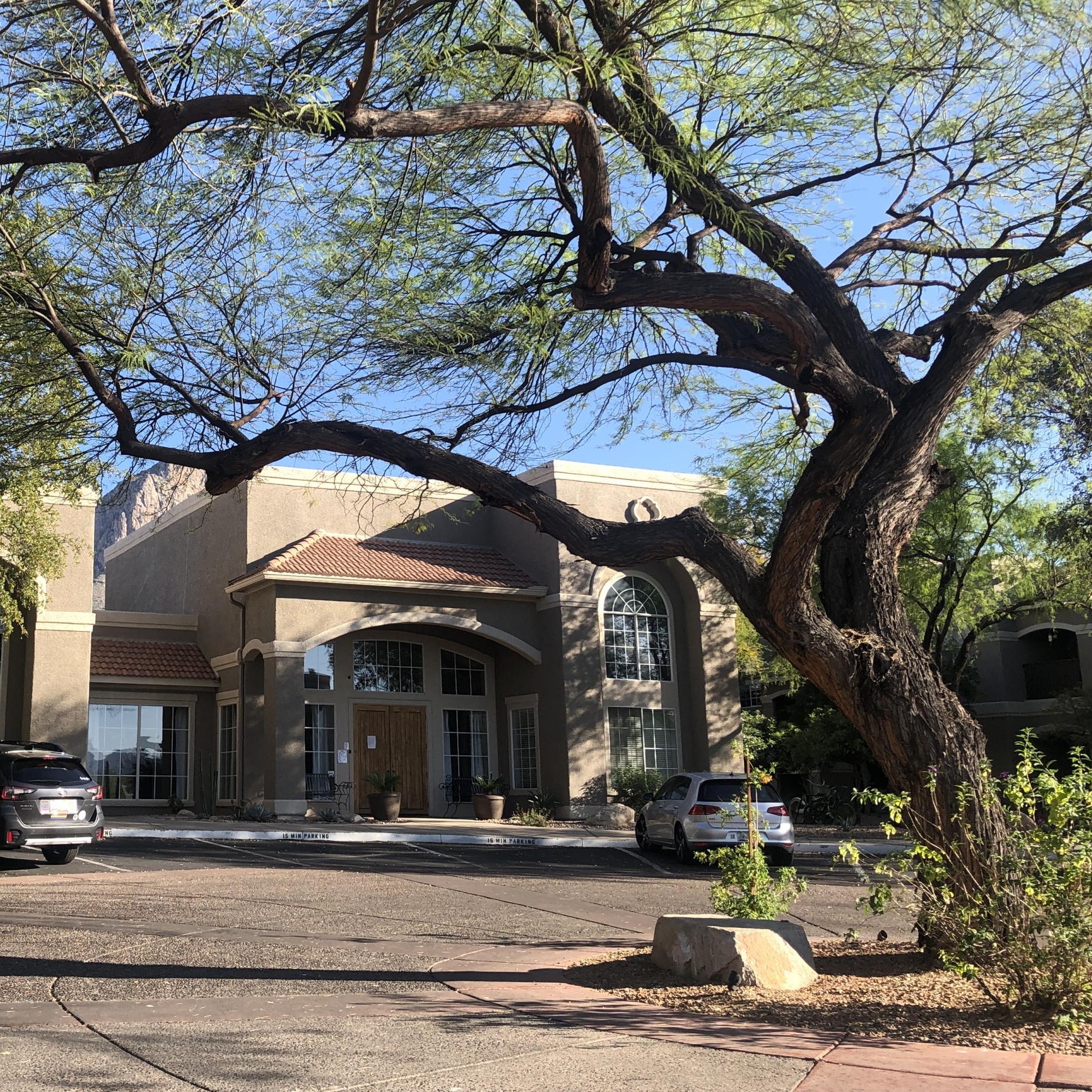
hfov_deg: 40.5
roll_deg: +0.1
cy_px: 507
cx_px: 249
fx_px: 1428
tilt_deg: +13.1
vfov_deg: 41.8
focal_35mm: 40
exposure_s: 1/684
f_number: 1.8
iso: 20
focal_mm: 4
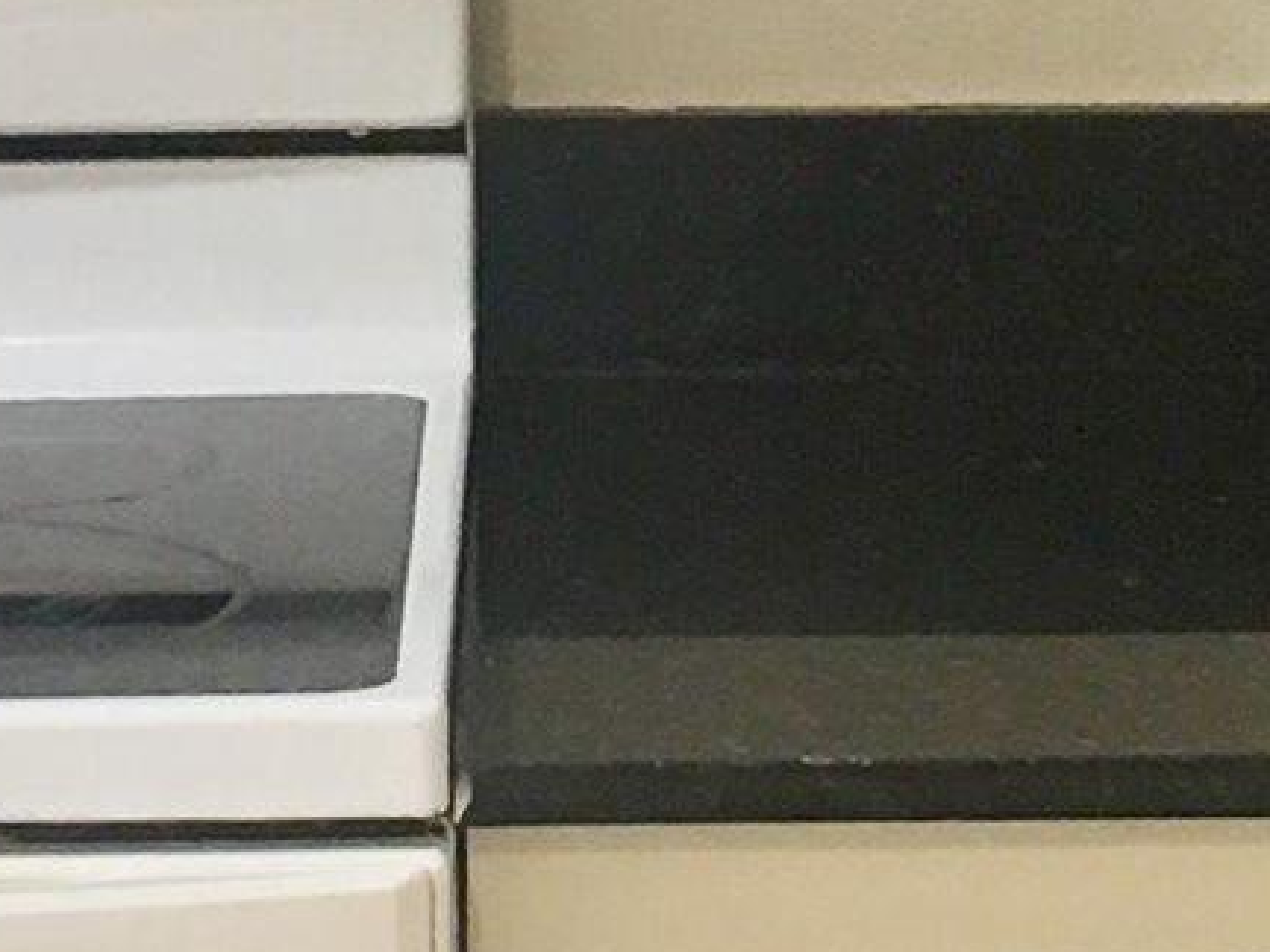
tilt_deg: -6.4
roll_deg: -0.4
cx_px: 1041
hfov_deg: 9.6
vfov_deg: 7.1
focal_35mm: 206
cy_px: -256
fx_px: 7558
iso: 40
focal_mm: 4.15
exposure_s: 1/15
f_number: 2.2
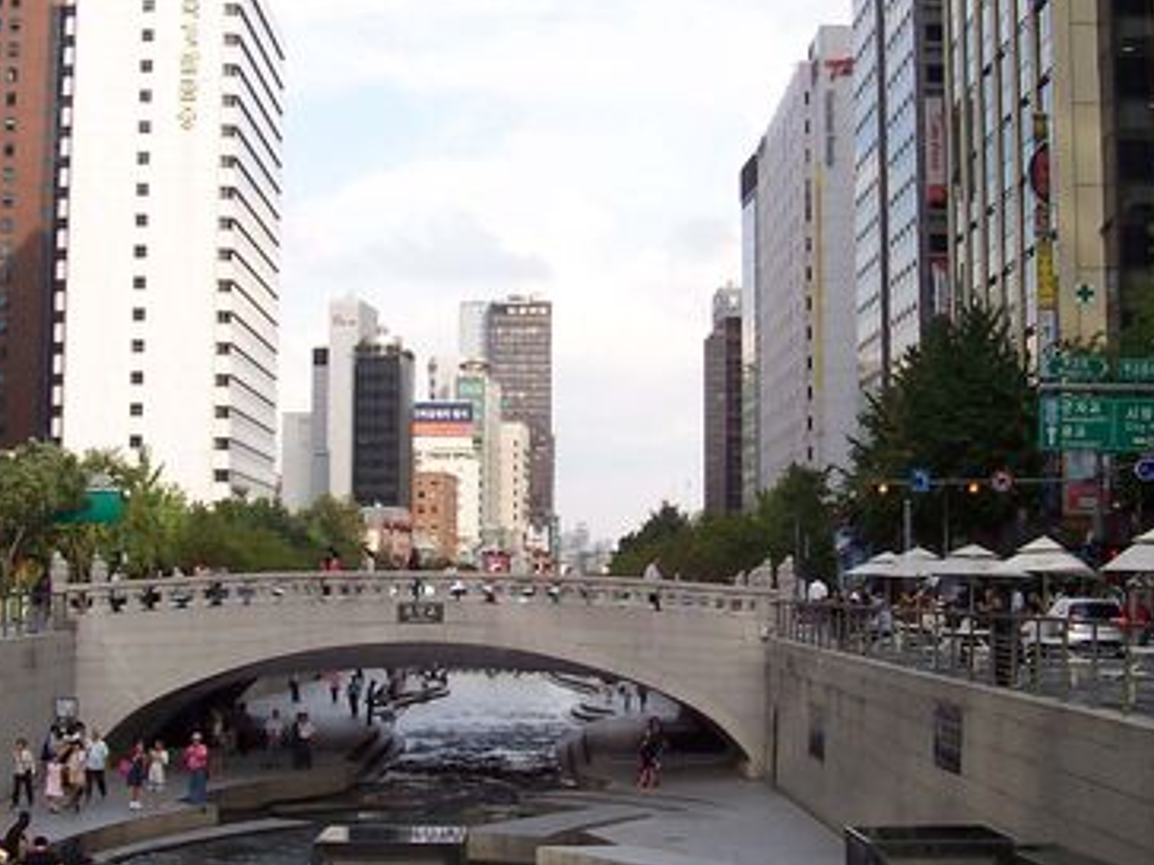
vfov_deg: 24.0
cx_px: 548
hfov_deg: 31.7
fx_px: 2034
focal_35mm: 61
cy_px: 393
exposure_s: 1/180
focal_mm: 5.6
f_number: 5.6
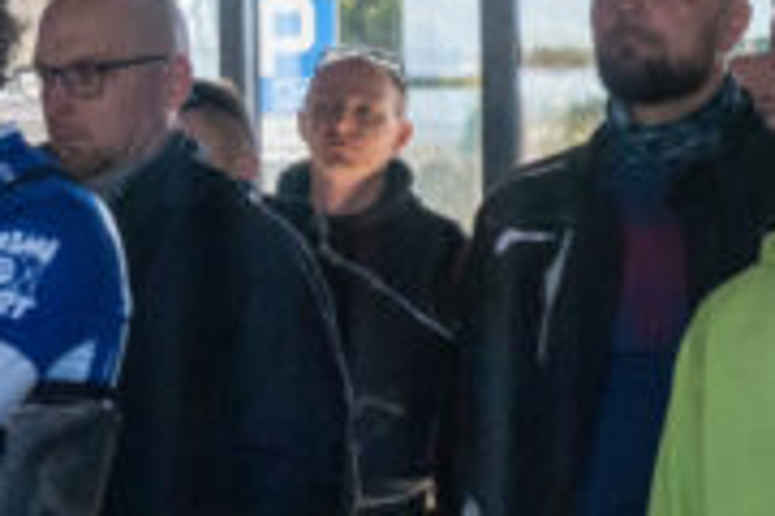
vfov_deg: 6.4
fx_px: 4608
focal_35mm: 214
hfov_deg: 9.5
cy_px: 421
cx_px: 784
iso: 1100
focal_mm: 33.5
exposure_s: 1/1000
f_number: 4
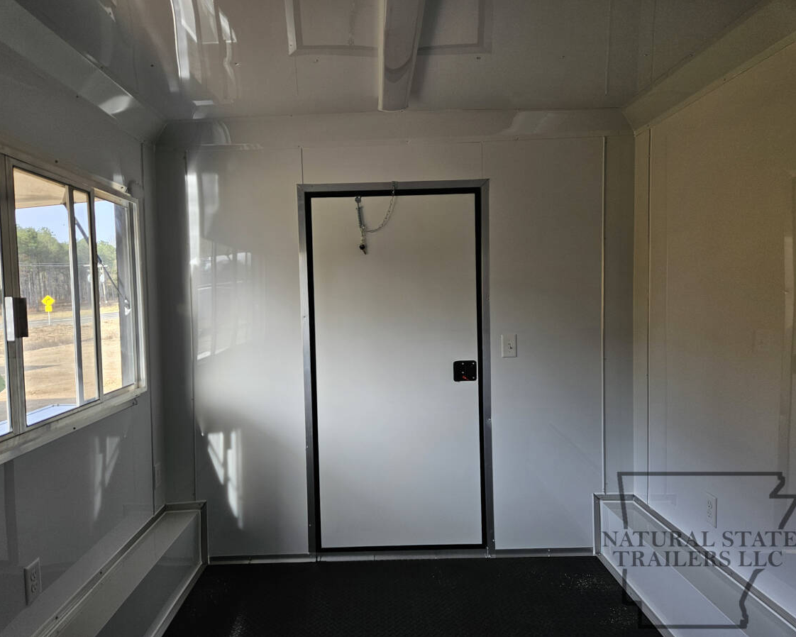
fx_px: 566
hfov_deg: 70.3
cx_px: 383
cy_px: 318
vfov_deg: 58.8
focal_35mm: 24
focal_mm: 5.4
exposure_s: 1/359
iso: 125
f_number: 1.8
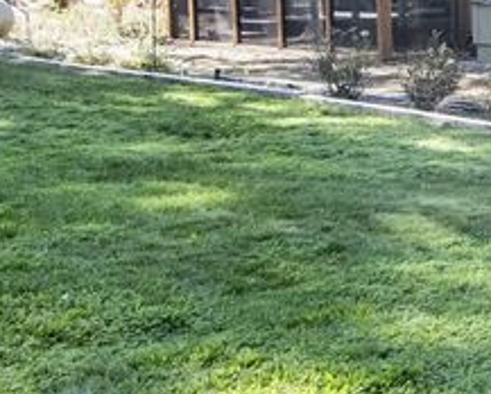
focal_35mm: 73
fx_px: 1062
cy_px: -49
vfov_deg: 20.0
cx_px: 1063
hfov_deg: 16.7
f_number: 6.3
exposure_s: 1/400
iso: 320
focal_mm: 11
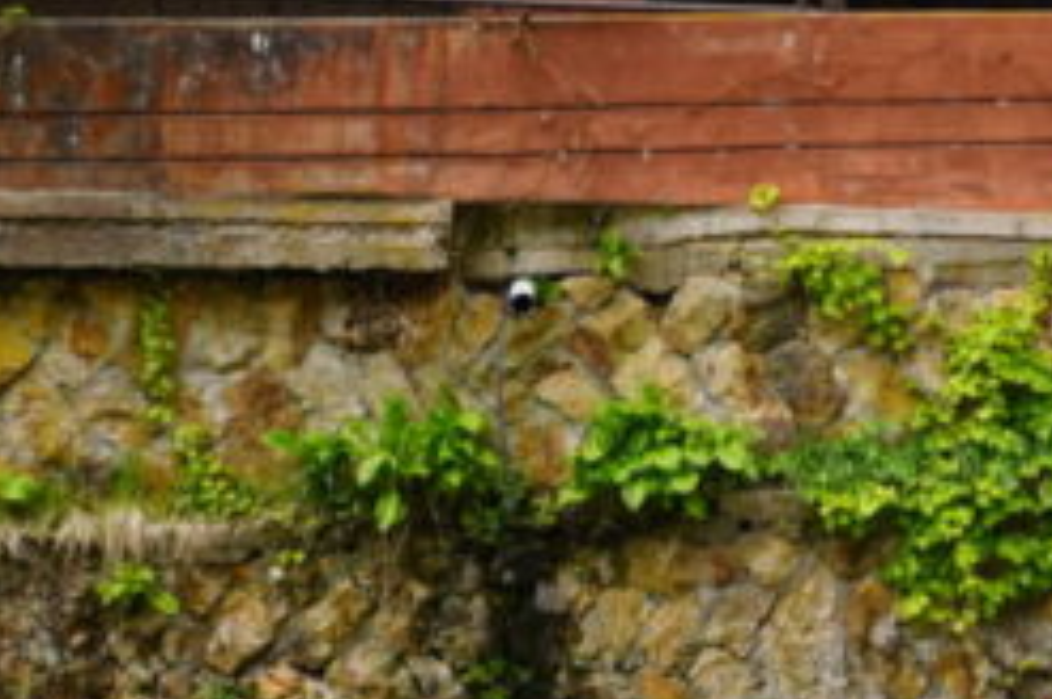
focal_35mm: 73
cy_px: -286
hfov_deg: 26.5
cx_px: 1014
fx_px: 2130
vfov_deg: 17.2
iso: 100
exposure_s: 1/100
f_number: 6.3
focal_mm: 16
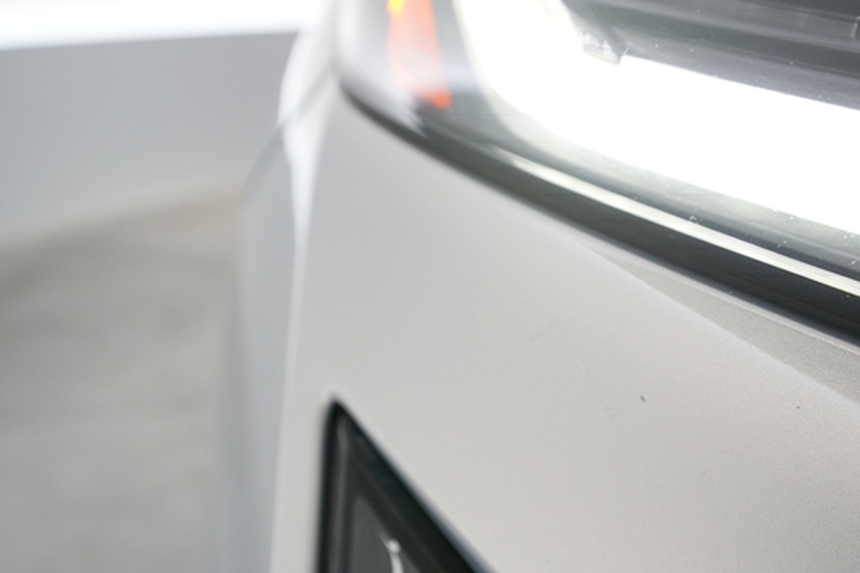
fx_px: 812
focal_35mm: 34
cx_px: 477
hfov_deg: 55.7
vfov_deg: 38.7
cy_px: 341
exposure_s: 1/80
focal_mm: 28
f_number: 5.6
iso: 2000
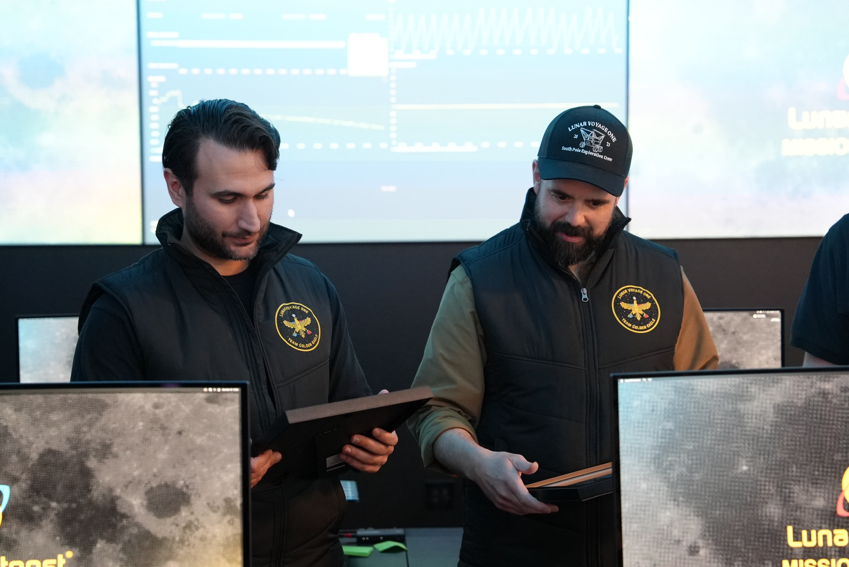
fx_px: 1392
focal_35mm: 59
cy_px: 284
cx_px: 424
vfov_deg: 23.0
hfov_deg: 33.9
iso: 8000
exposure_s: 1/160
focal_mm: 59
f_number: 4
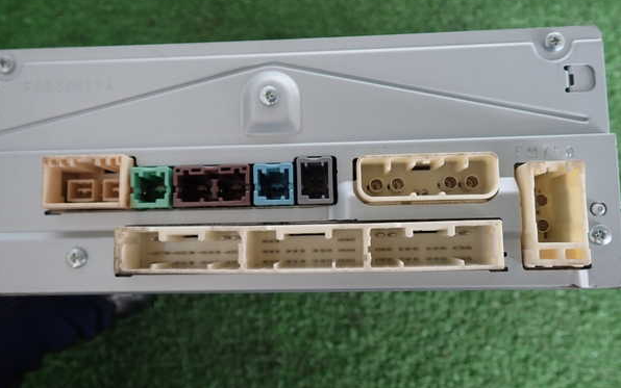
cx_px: 309
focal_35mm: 32
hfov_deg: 59.6
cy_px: 193
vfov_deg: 39.5
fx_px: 542
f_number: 2.3
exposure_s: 1/60
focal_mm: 5.4
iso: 200
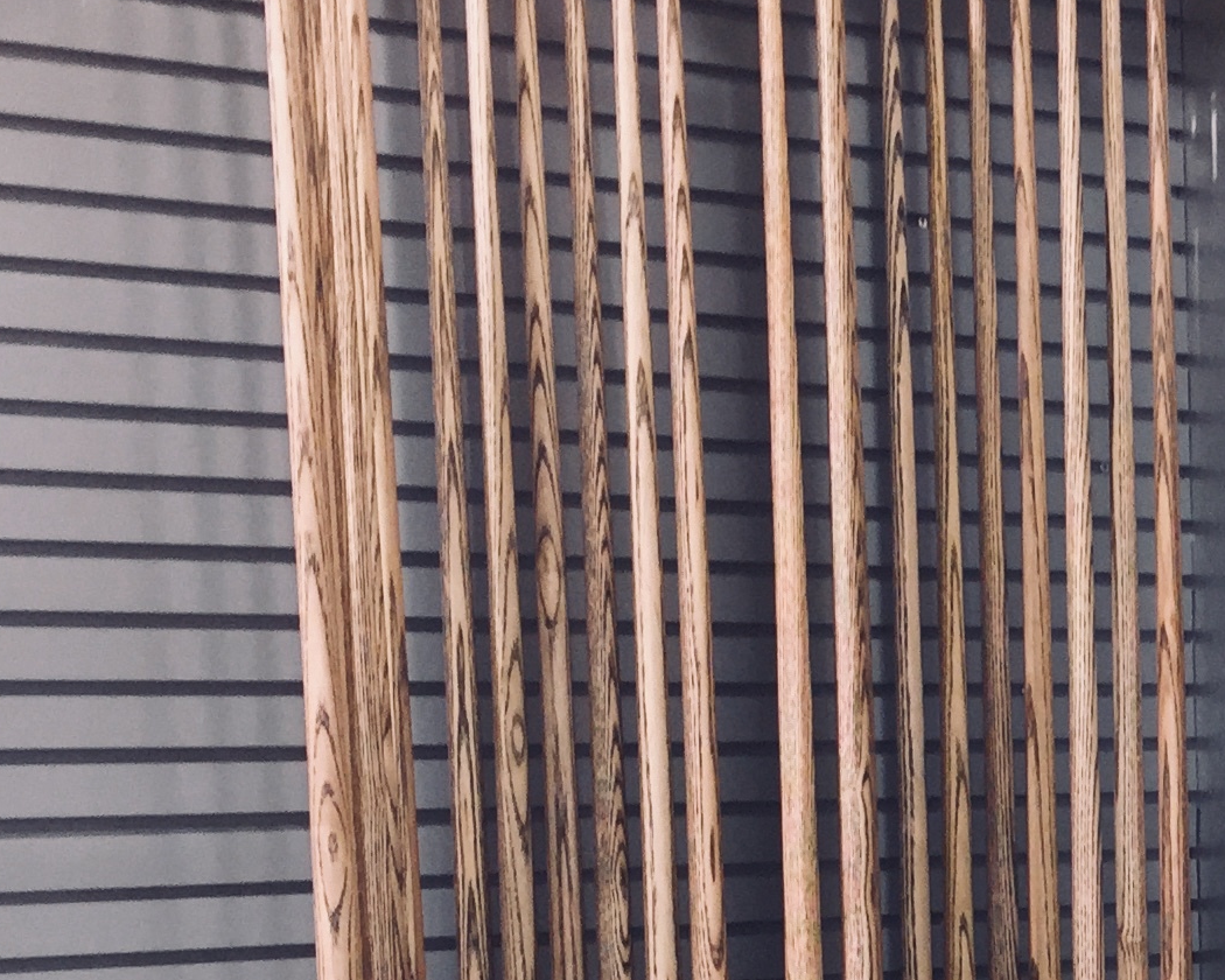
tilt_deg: -6.8
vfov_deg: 16.9
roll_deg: -1.0
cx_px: 1648
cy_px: 1100
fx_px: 3190
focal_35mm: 88
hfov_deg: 19.8
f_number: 2.2
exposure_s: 1/33
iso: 40
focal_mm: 4.15
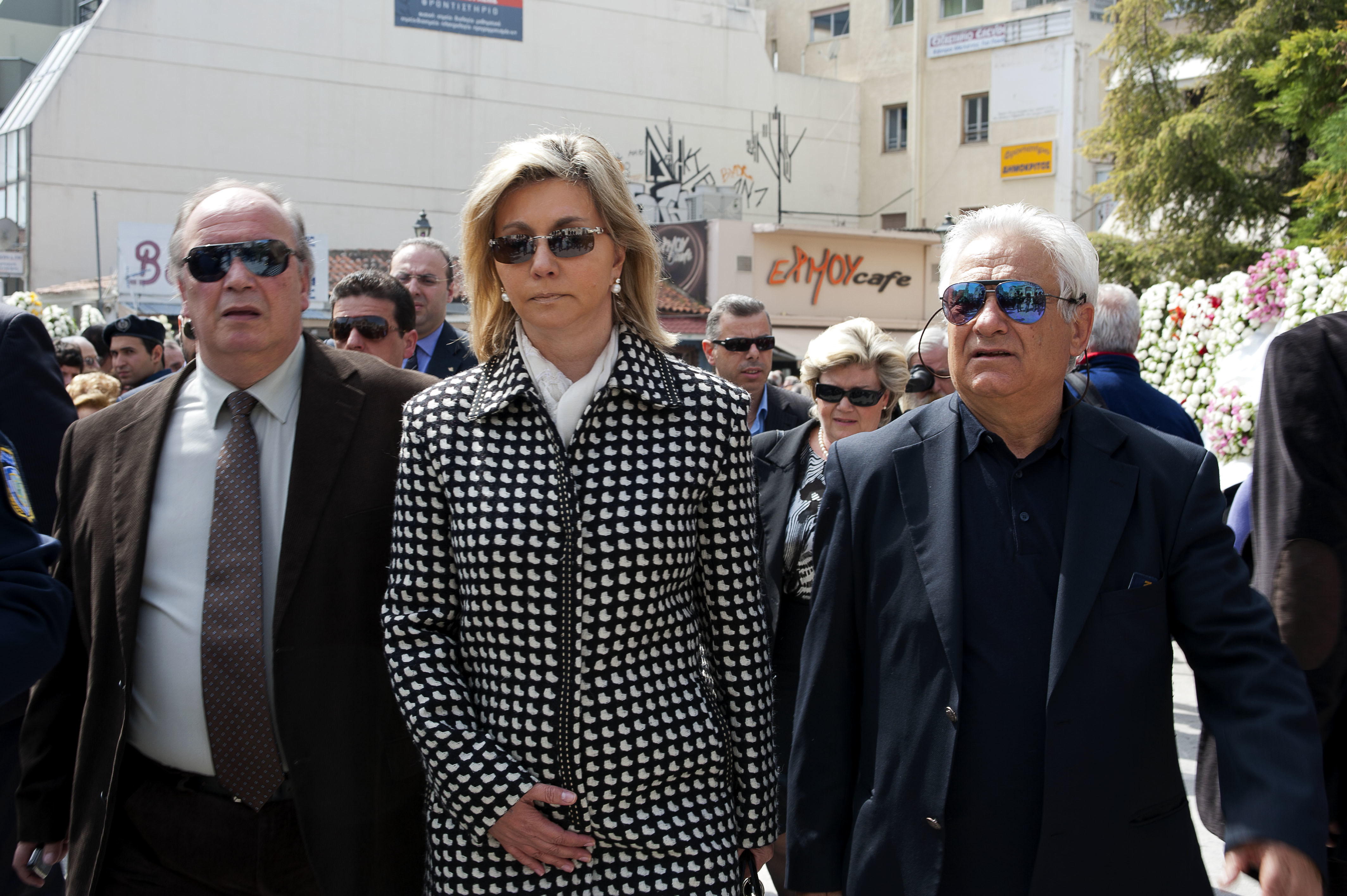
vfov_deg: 30.5
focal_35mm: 44
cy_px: 448
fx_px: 1645
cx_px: 674
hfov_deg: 44.5
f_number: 10
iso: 200
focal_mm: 44
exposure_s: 1/125
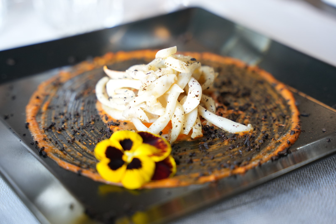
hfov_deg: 28.8
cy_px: 112
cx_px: 168
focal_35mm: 70
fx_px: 654
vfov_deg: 19.5
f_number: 2.8
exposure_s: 1/160
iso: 1600
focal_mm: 70
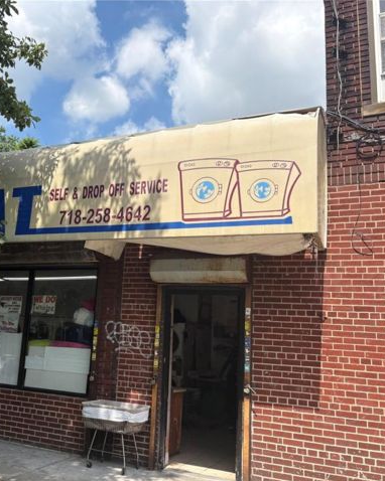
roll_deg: -3.0
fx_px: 485
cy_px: 240
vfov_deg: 52.9
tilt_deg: +12.6
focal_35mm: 34
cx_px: 122
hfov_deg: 42.6
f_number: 1.6
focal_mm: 5.96
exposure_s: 1/2985
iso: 50
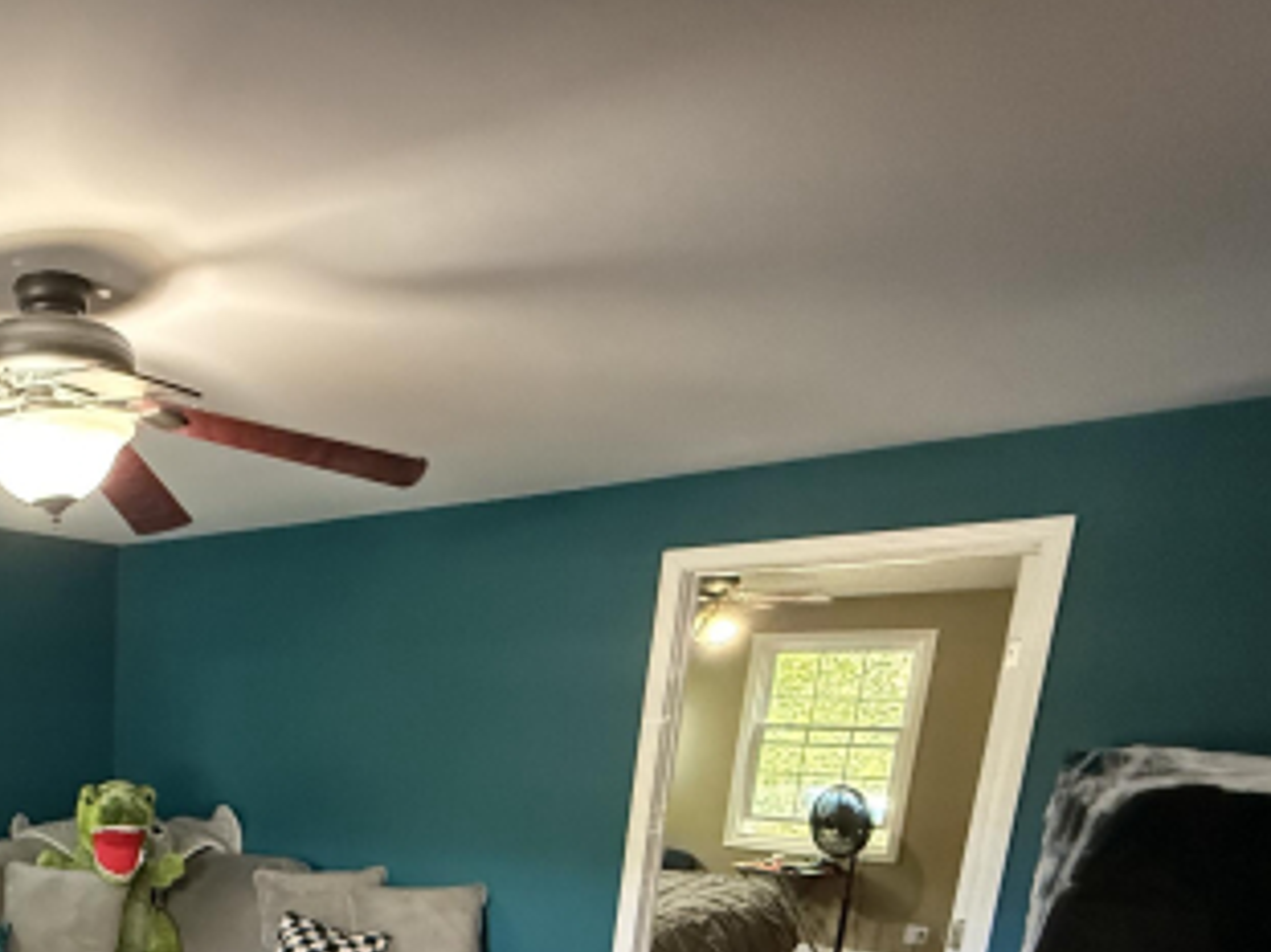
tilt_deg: -12.0
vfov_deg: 41.1
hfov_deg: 51.1
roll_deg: -0.7
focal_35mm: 30
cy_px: 940
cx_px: 67
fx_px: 1101
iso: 1250
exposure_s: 1/60
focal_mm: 2.22
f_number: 2.2
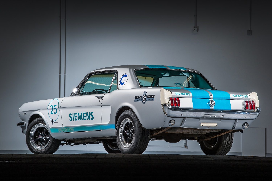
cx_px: 136
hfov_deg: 10.8
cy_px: 90
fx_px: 1435
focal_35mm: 190
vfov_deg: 7.2
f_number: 8
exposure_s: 1/200
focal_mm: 190
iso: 200
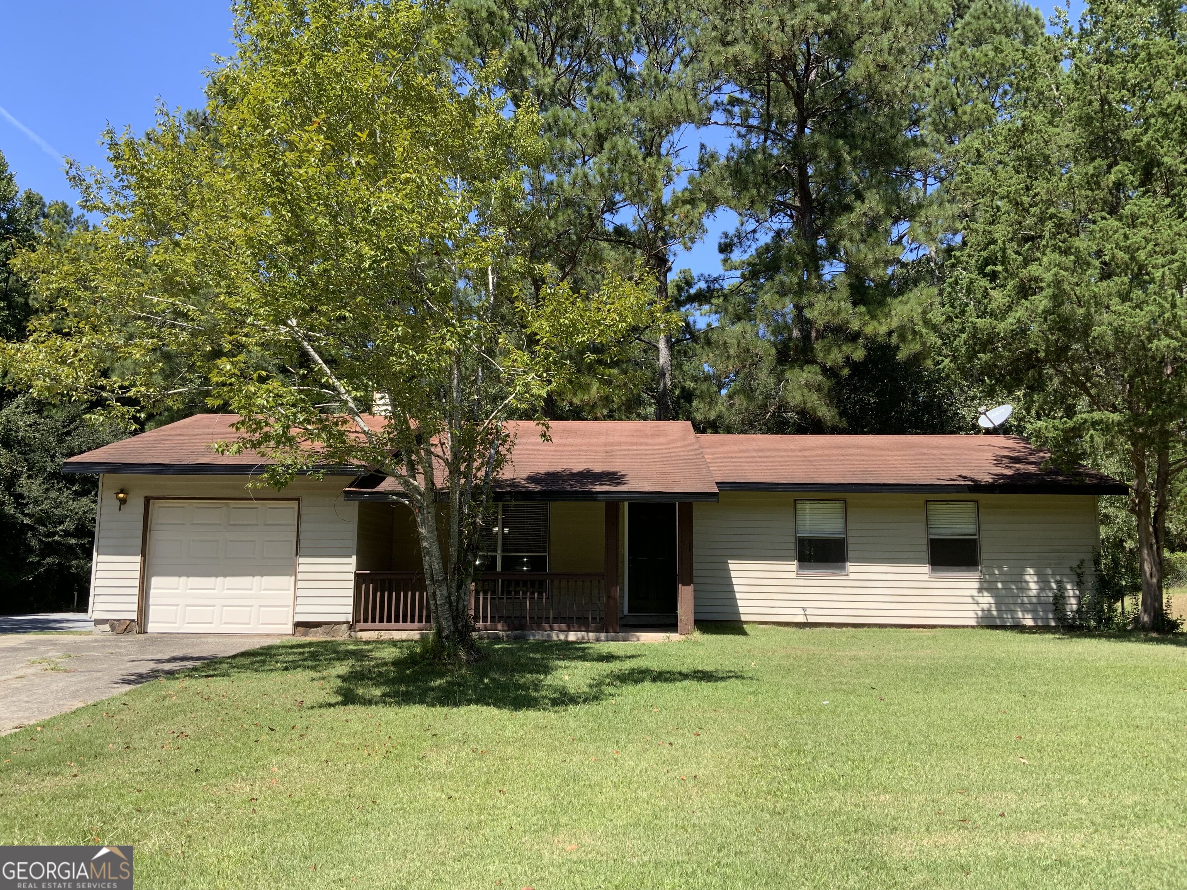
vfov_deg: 48.2
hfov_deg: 61.7
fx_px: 994
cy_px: 445
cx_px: 594
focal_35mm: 29
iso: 16
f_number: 1.8
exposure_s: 1/792
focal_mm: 3
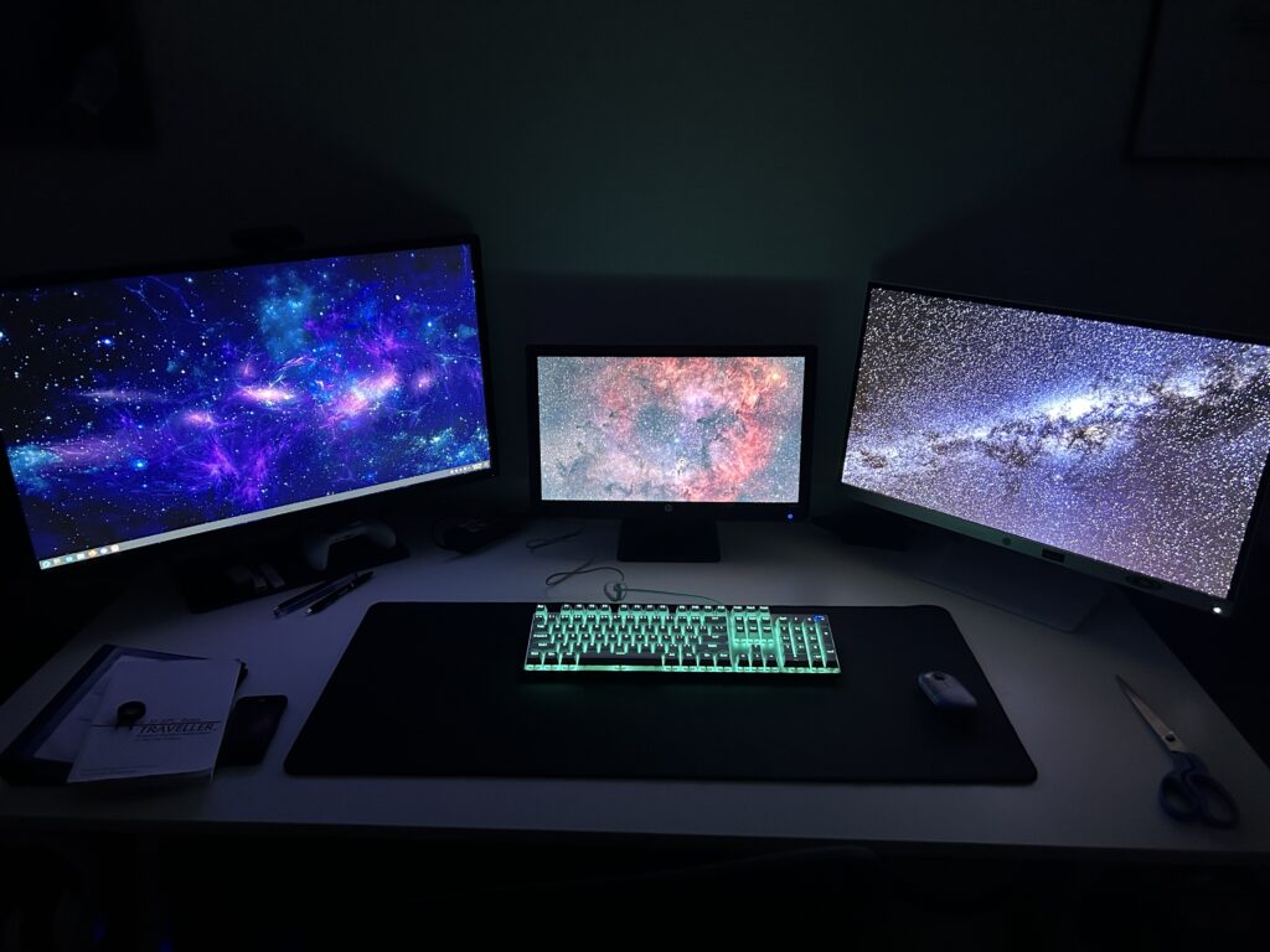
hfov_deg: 67.3
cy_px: 476
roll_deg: +0.1
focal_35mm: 26
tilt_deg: -23.0
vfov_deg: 53.1
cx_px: 635
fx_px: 954
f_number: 1.5
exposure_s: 1/38
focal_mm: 5.7
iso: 400
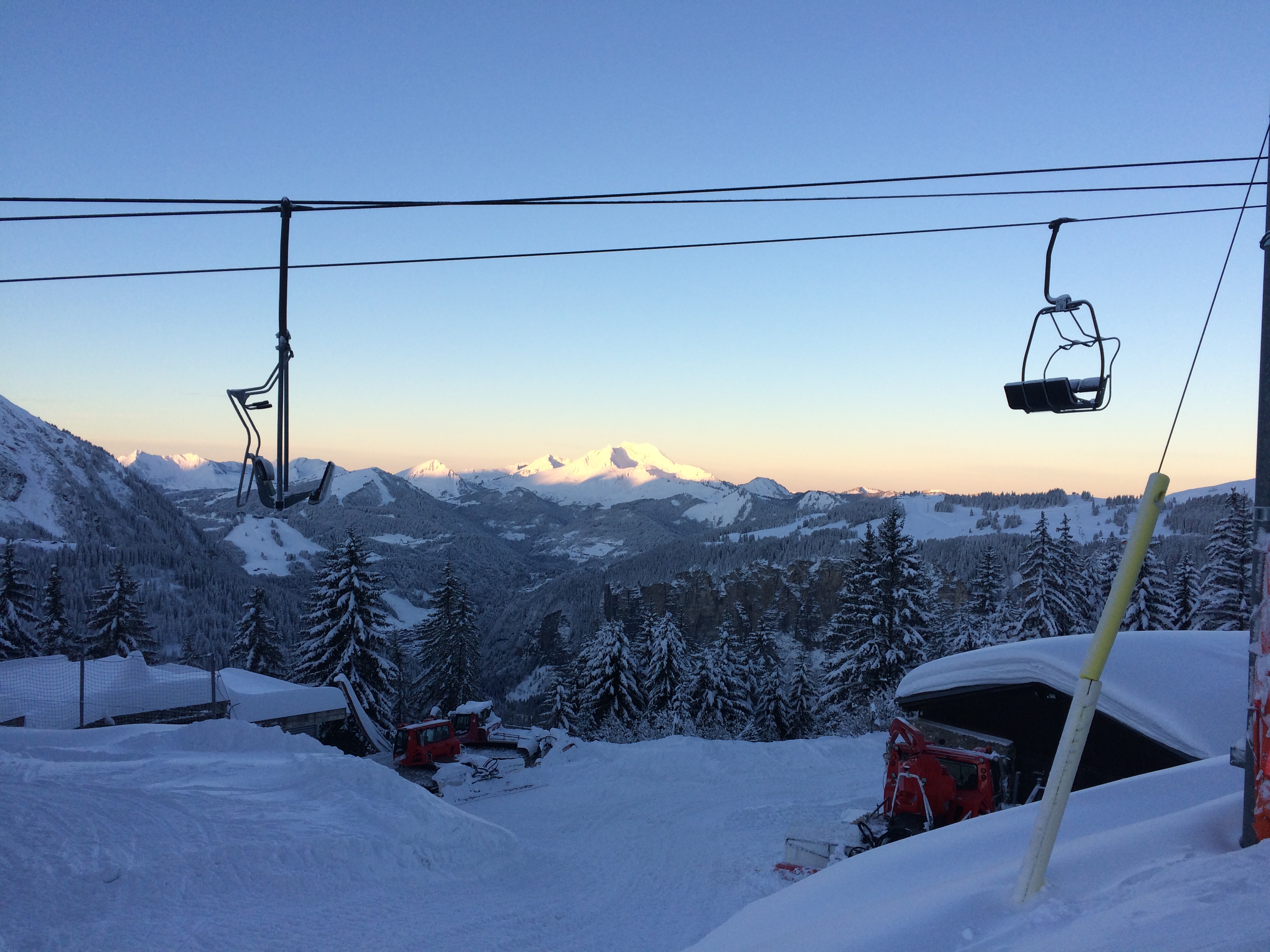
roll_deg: -1.8
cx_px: 635
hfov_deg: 61.7
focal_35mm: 29
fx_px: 1064
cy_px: 476
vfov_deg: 48.2
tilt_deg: +1.0
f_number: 2.2
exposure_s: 1/612
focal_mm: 4.15
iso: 32
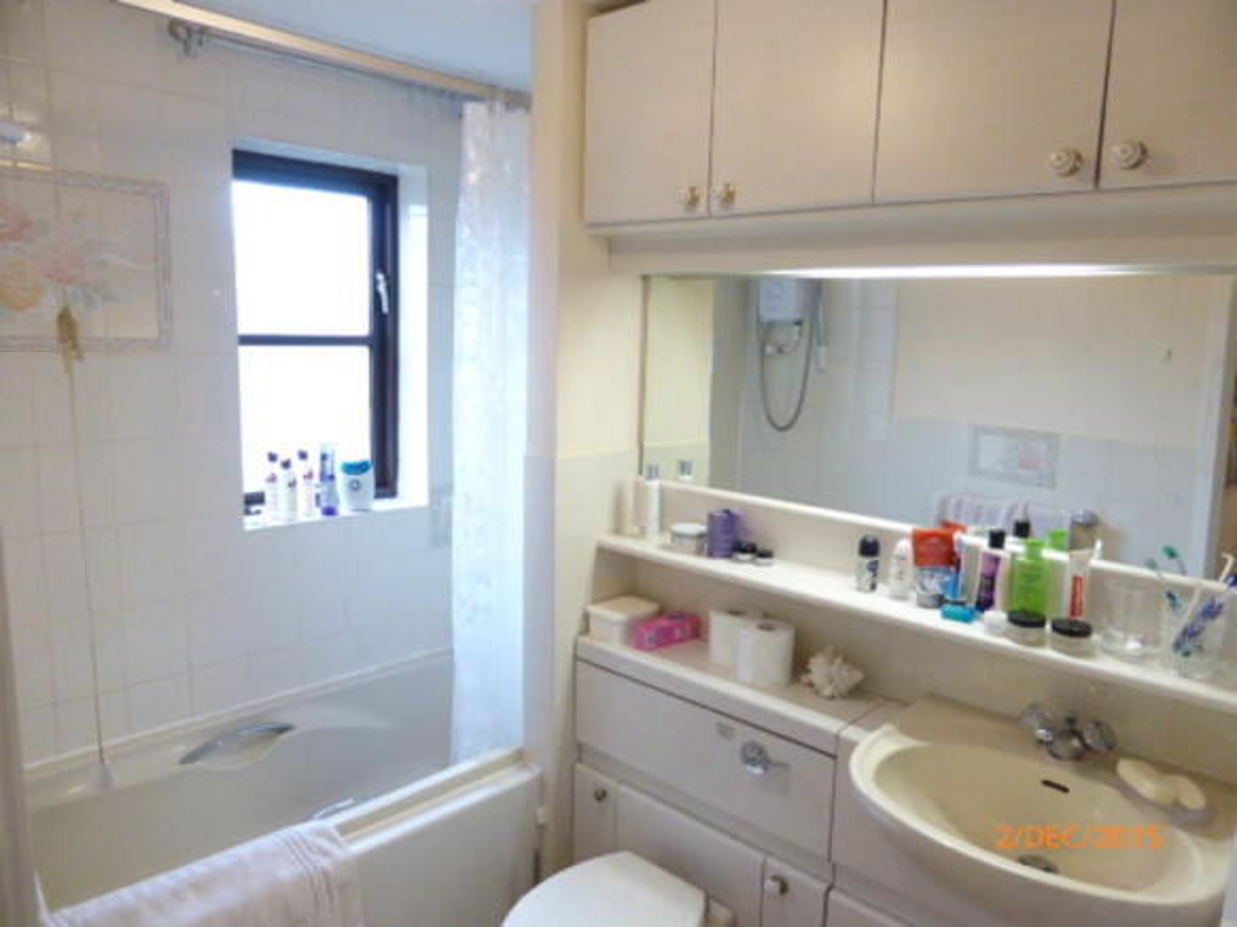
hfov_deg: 71.6
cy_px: 464
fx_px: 857
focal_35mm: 24
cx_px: 618
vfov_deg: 56.8
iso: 400
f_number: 3.3
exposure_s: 1/30
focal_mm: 4.3
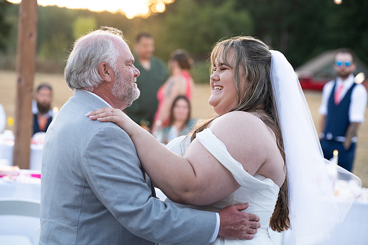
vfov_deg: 12.8
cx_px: 184
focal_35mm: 107
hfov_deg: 19.1
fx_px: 1094
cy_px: 122
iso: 1600
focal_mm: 107
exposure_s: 1/500
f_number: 4
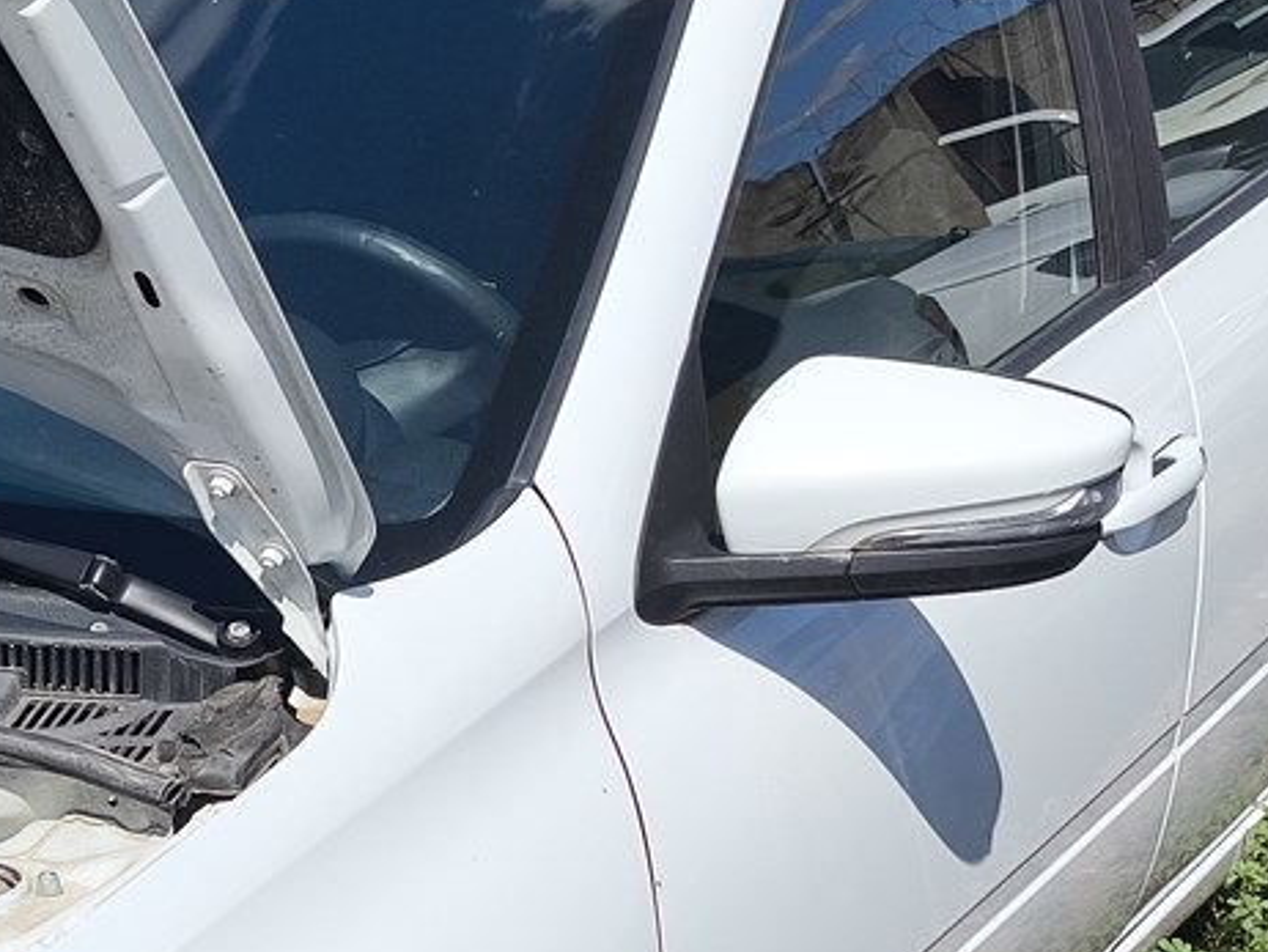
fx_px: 3115
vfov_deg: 17.1
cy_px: 856
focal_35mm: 85
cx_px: -381
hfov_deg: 20.9
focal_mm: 4.71
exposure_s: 1/1966
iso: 50
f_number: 1.7
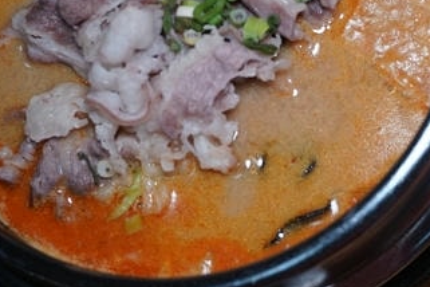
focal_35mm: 112
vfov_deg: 12.2
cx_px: 494
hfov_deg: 17.5
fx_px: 1338
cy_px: 185
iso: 250
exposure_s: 1/60
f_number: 4
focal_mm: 30
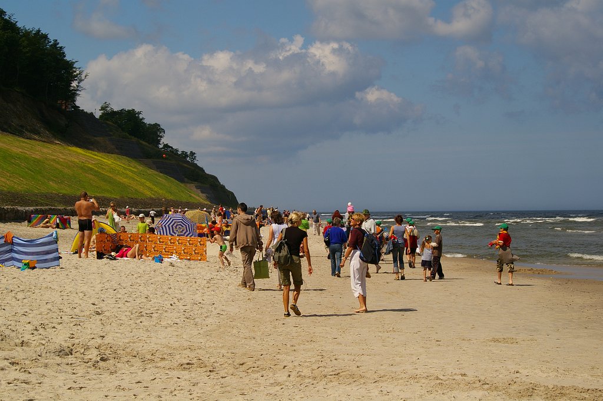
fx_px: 1255
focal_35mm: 75
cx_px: 302
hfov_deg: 27.0
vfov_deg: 18.2
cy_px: 200
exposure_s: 1/350
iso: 200
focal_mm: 50
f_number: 11
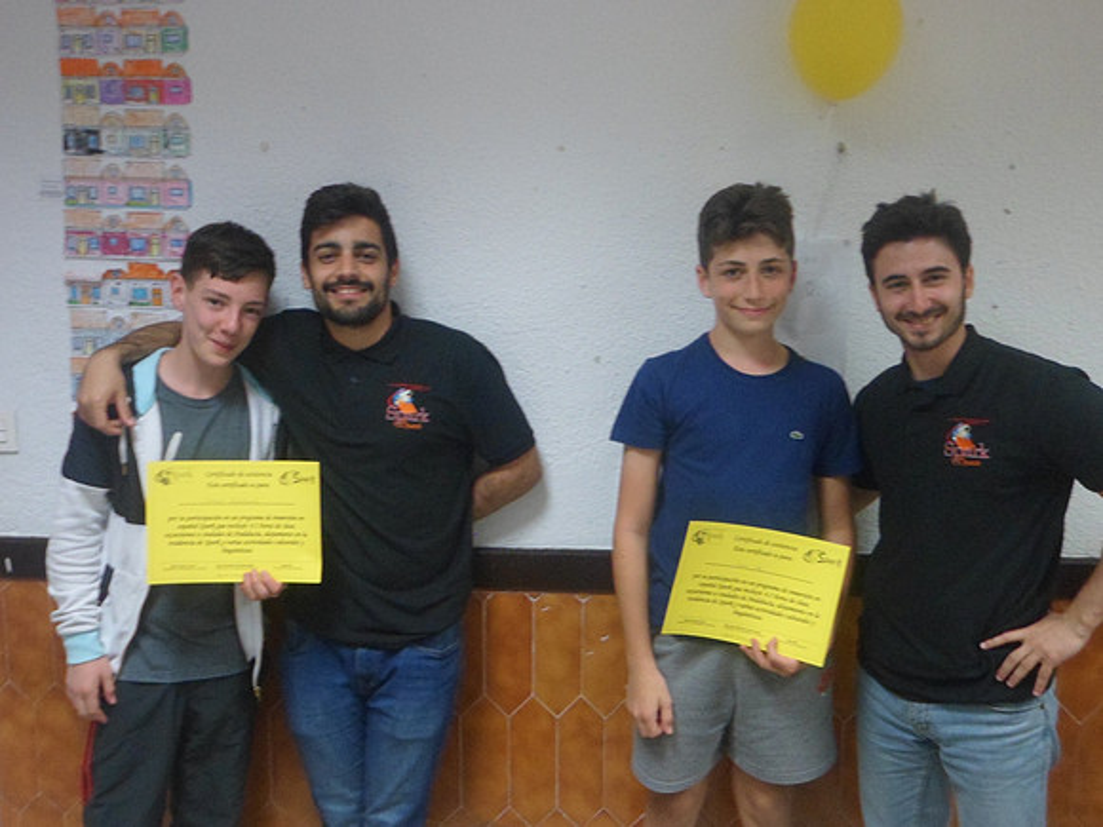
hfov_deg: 51.4
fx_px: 1147
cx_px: 552
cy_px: 414
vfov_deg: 39.7
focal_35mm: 36
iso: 400
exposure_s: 1/20
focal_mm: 6.6
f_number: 3.8
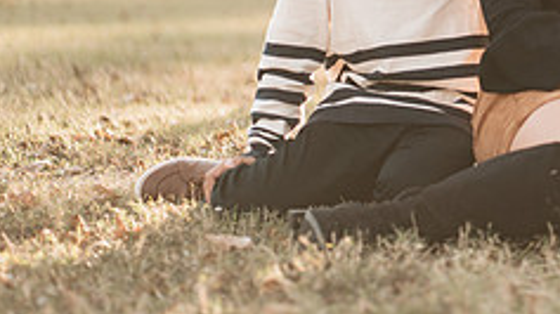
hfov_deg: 9.8
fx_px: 3235
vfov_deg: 5.5
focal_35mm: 218
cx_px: 662
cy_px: -133
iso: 125
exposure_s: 1/500
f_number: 1.8
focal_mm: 85
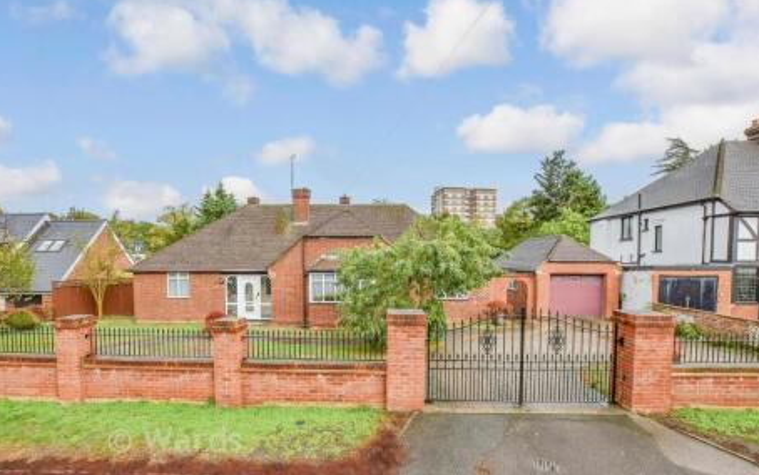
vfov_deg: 71.1
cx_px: 365
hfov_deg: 97.8
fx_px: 331
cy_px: 258
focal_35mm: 16
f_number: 8
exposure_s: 1/1000
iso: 400
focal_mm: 10
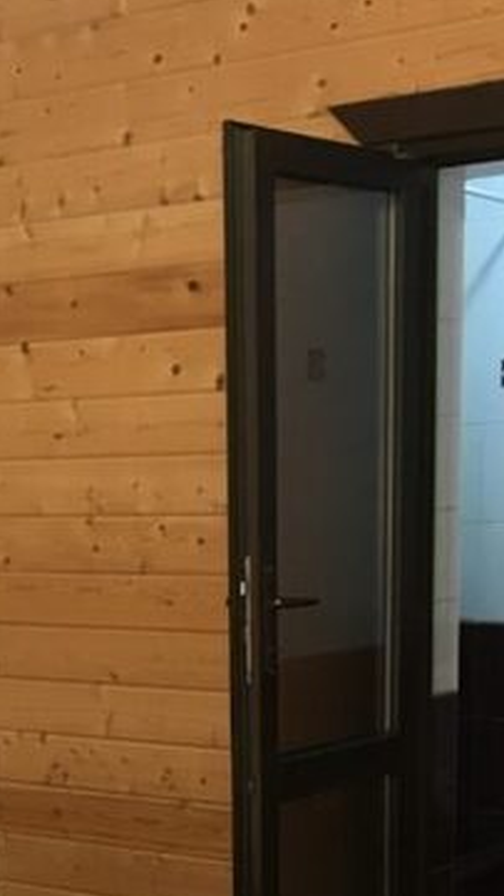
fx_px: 1806
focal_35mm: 76
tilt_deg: -11.7
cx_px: 113
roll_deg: +1.3
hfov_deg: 15.8
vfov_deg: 26.4
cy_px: 898
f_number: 1.8
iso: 64
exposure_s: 1/17
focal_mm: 3.99
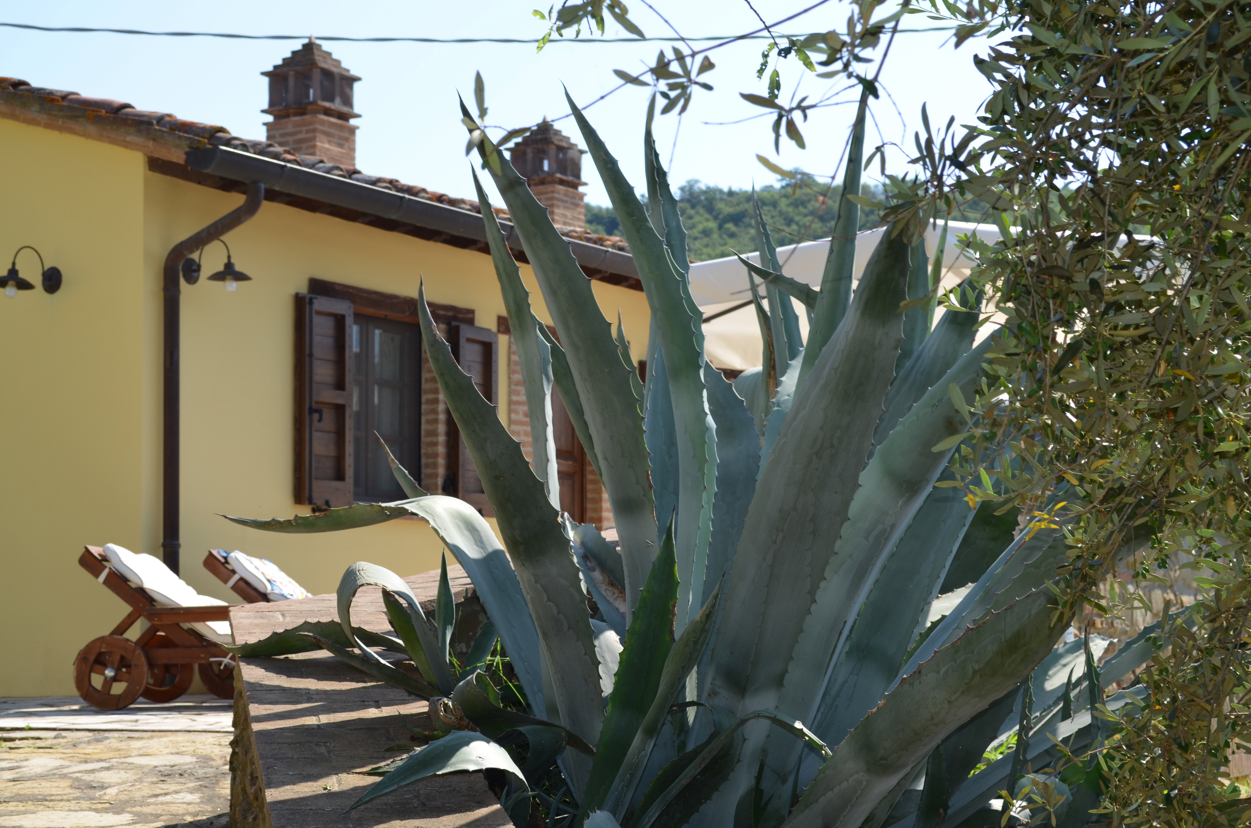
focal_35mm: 66
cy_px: 414
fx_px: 2289
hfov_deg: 30.6
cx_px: 626
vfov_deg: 20.5
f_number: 8
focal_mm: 44
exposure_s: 1/200
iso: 100
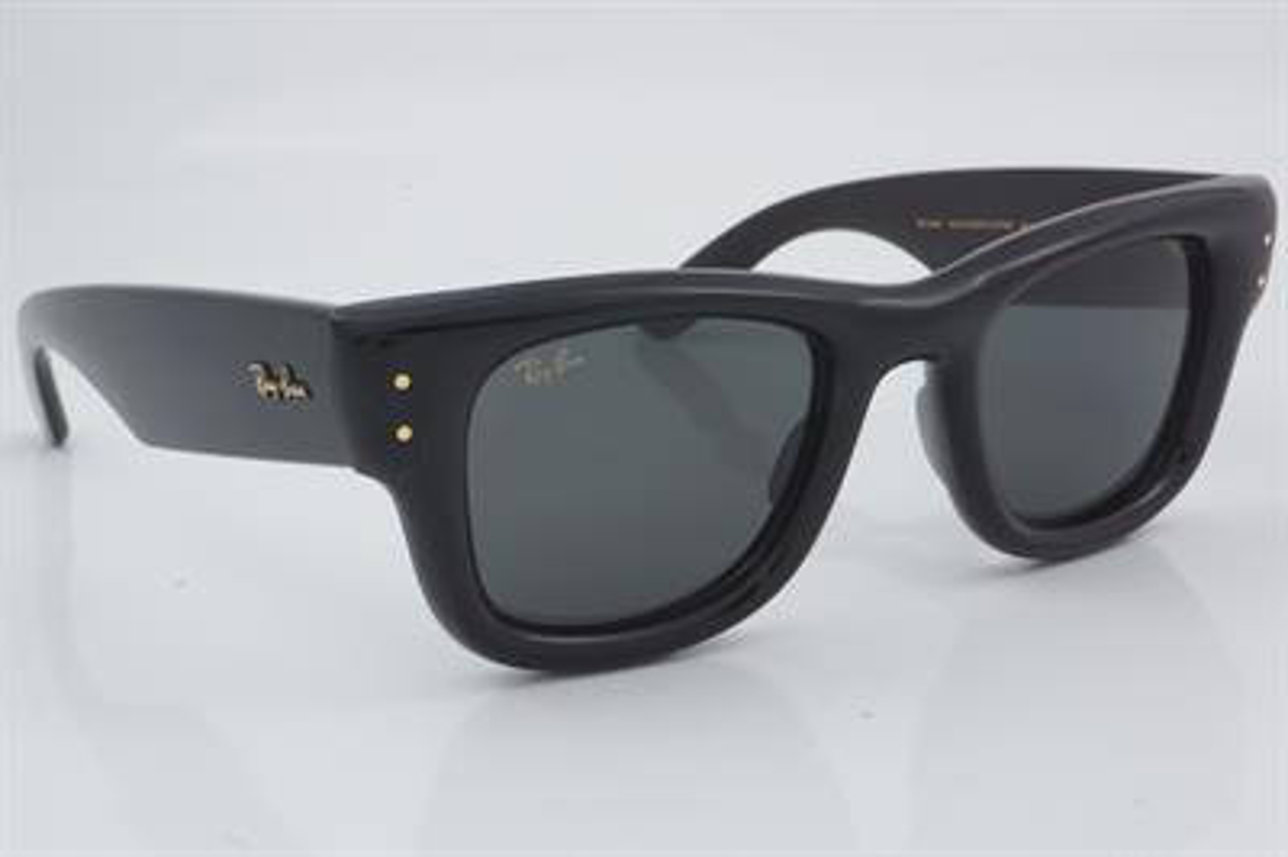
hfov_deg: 29.9
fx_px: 2413
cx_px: 644
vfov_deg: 20.1
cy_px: 428
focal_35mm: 68
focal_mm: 45
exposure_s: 1/3
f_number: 32
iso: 100
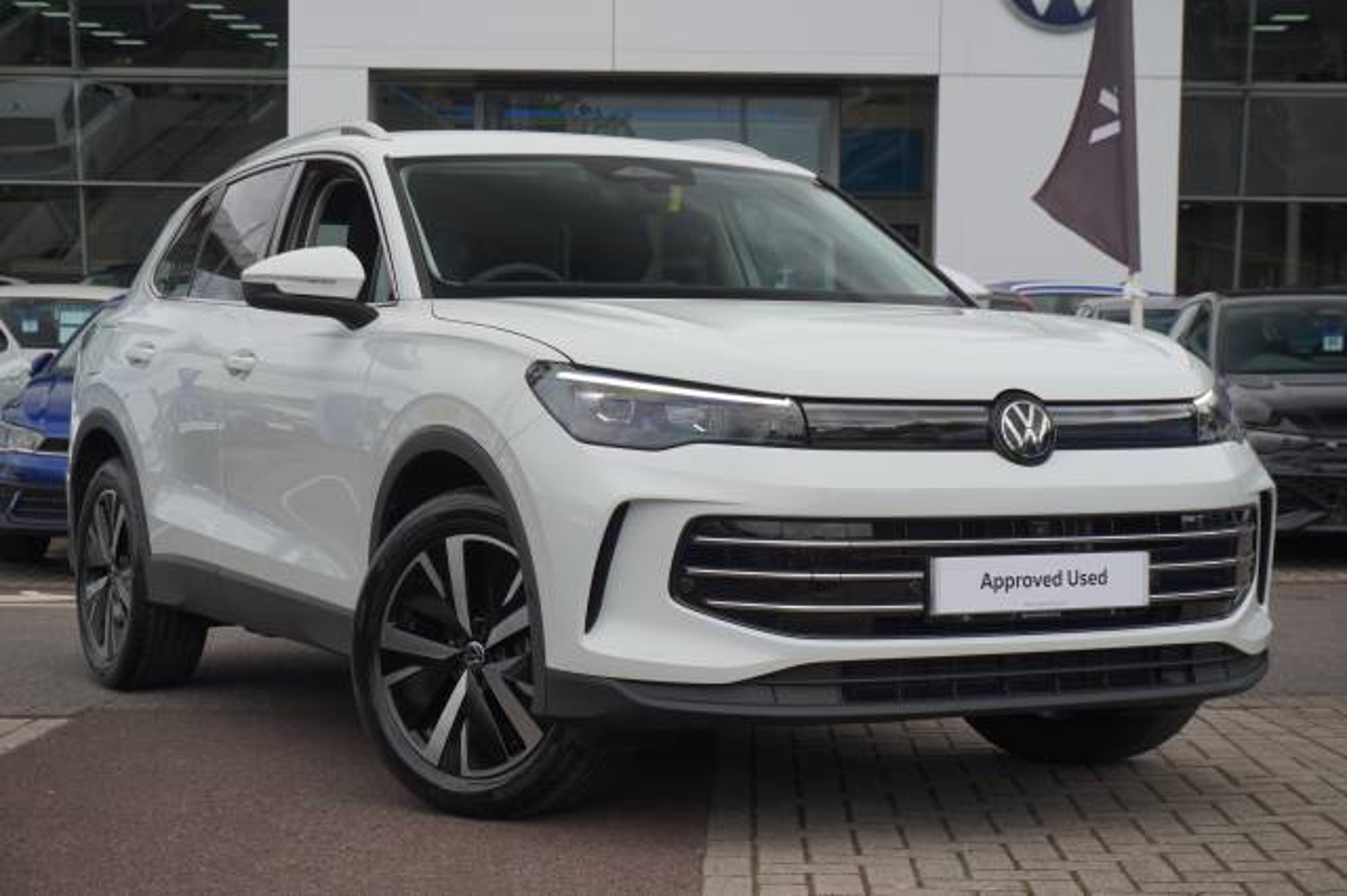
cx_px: 674
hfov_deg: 29.3
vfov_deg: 19.7
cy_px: 448
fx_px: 2580
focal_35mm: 69
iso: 100
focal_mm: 46
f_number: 6.3
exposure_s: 1/250
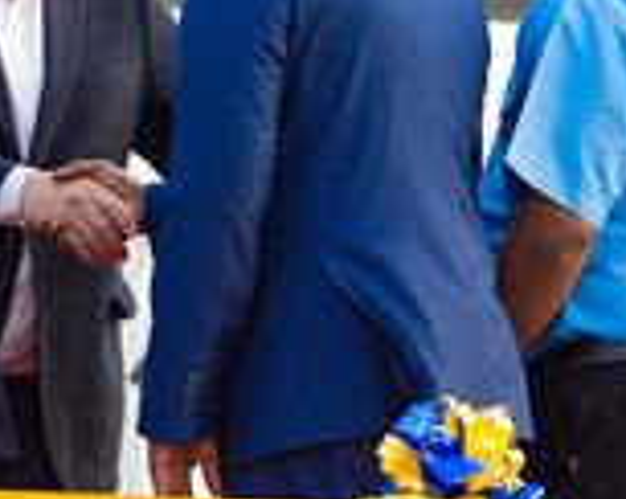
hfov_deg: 2.6
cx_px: -270
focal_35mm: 750
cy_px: -149
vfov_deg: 2.1
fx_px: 13878
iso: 400
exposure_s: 1/200
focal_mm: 119
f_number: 4
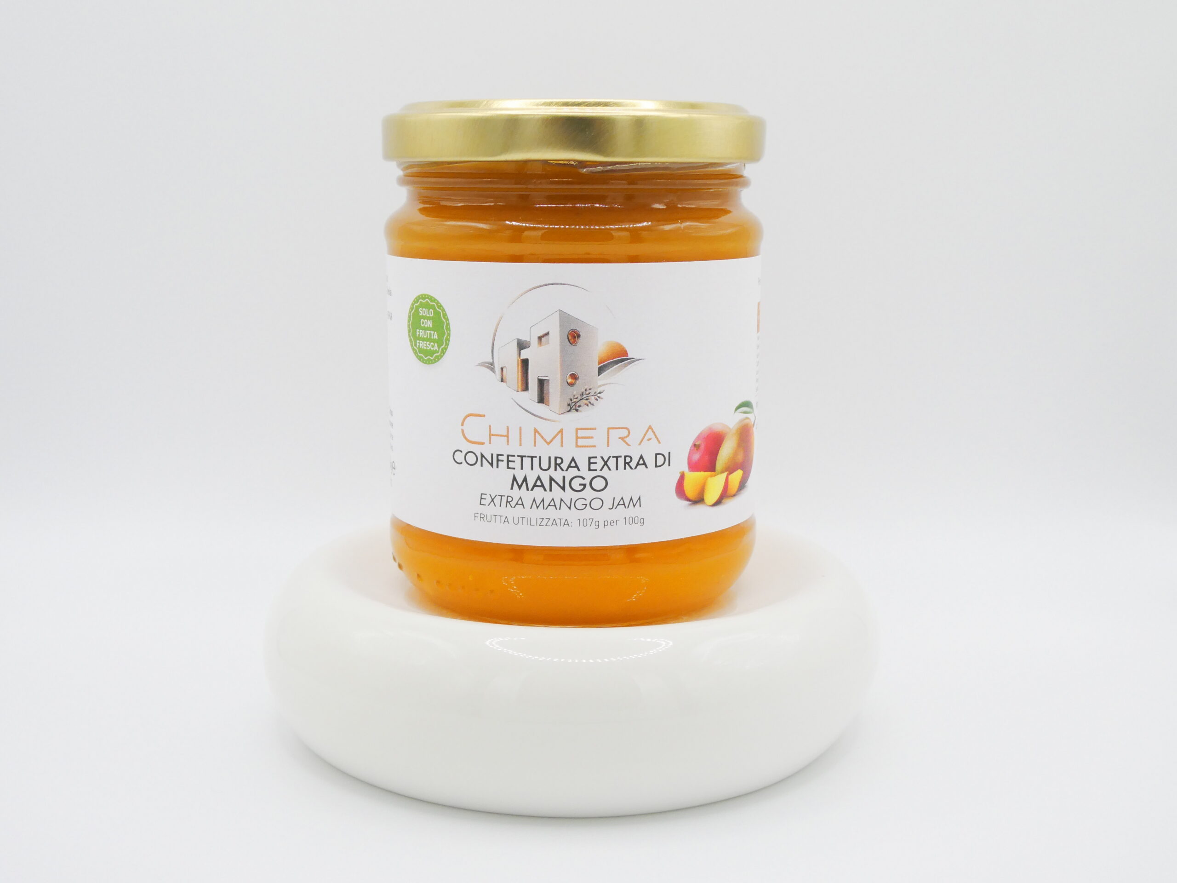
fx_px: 1496
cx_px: 588
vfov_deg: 32.9
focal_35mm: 44
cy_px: 442
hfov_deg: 42.9
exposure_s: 1/200
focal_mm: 7.8
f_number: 4
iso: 80
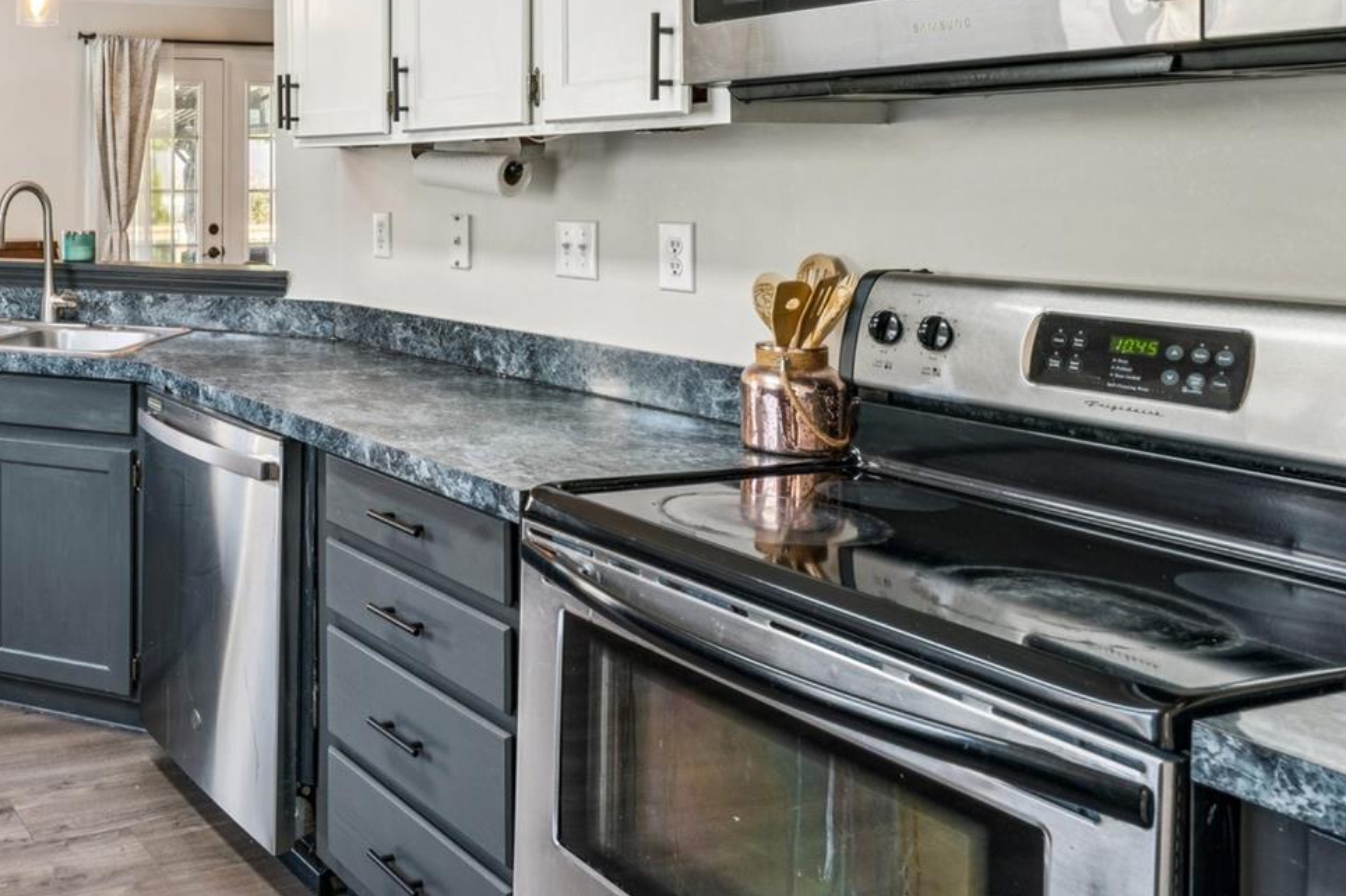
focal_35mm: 34
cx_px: 47
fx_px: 1271
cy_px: 221
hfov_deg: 47.8
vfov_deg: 37.9
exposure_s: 1/6
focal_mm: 16
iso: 400
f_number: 13
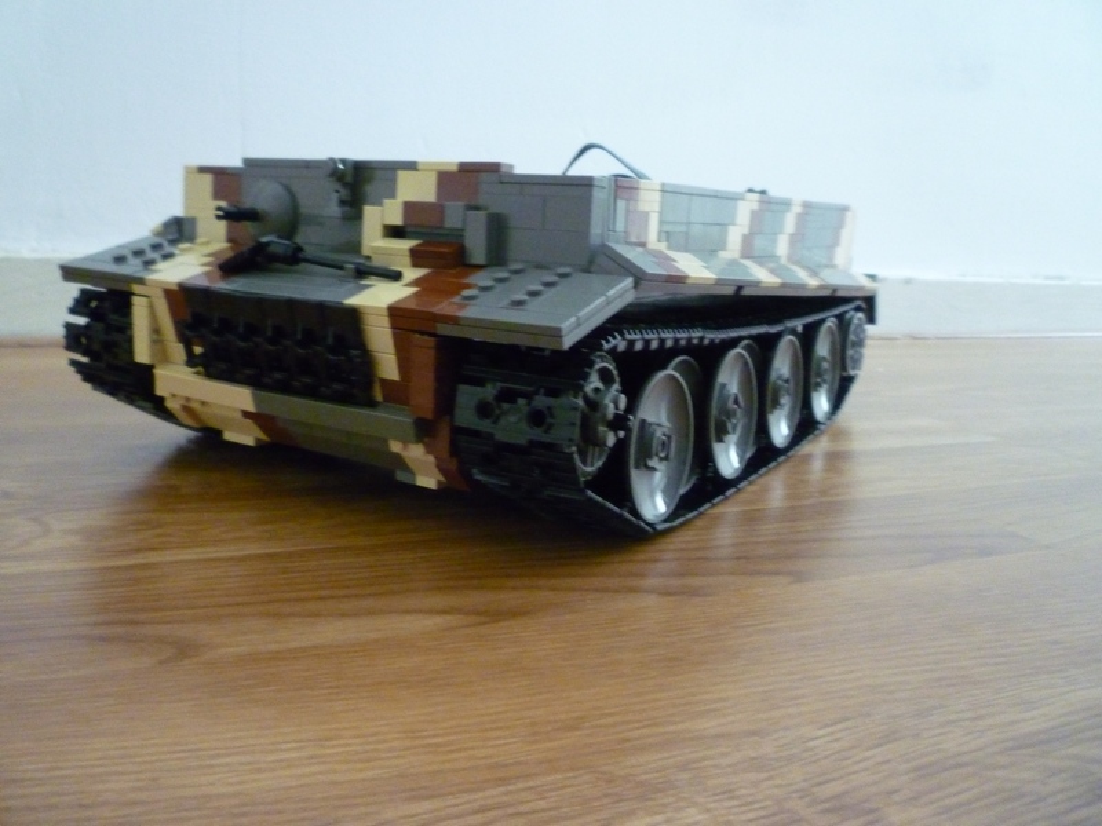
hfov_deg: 61.7
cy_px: 413
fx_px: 923
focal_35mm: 29
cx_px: 551
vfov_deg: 48.2
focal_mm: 5.2
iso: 800
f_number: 3.3
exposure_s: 1/15
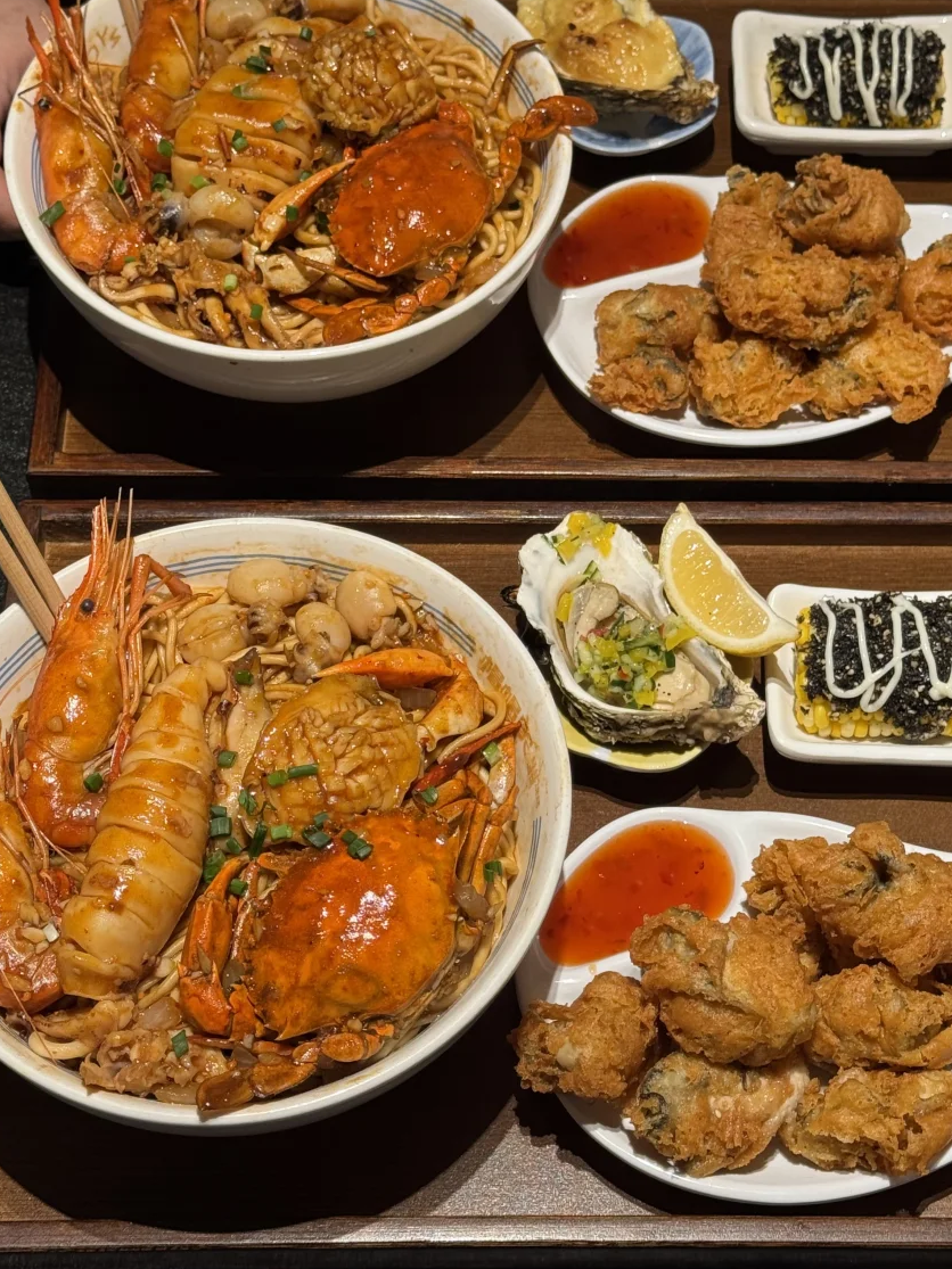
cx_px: 526
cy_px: 529
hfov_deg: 23.6
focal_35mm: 62
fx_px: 2274
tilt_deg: -56.0
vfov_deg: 31.1
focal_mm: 6.76
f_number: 1.78
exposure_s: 1/100
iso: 80
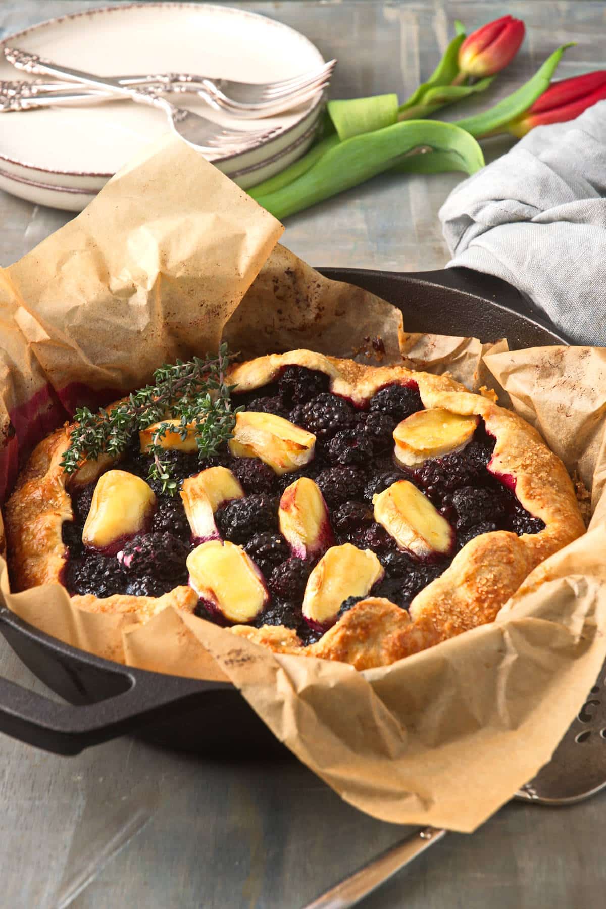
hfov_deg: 15.2
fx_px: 2272
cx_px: 303
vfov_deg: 22.6
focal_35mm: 90
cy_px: 454
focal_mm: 60
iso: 100
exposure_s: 1/100
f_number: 11
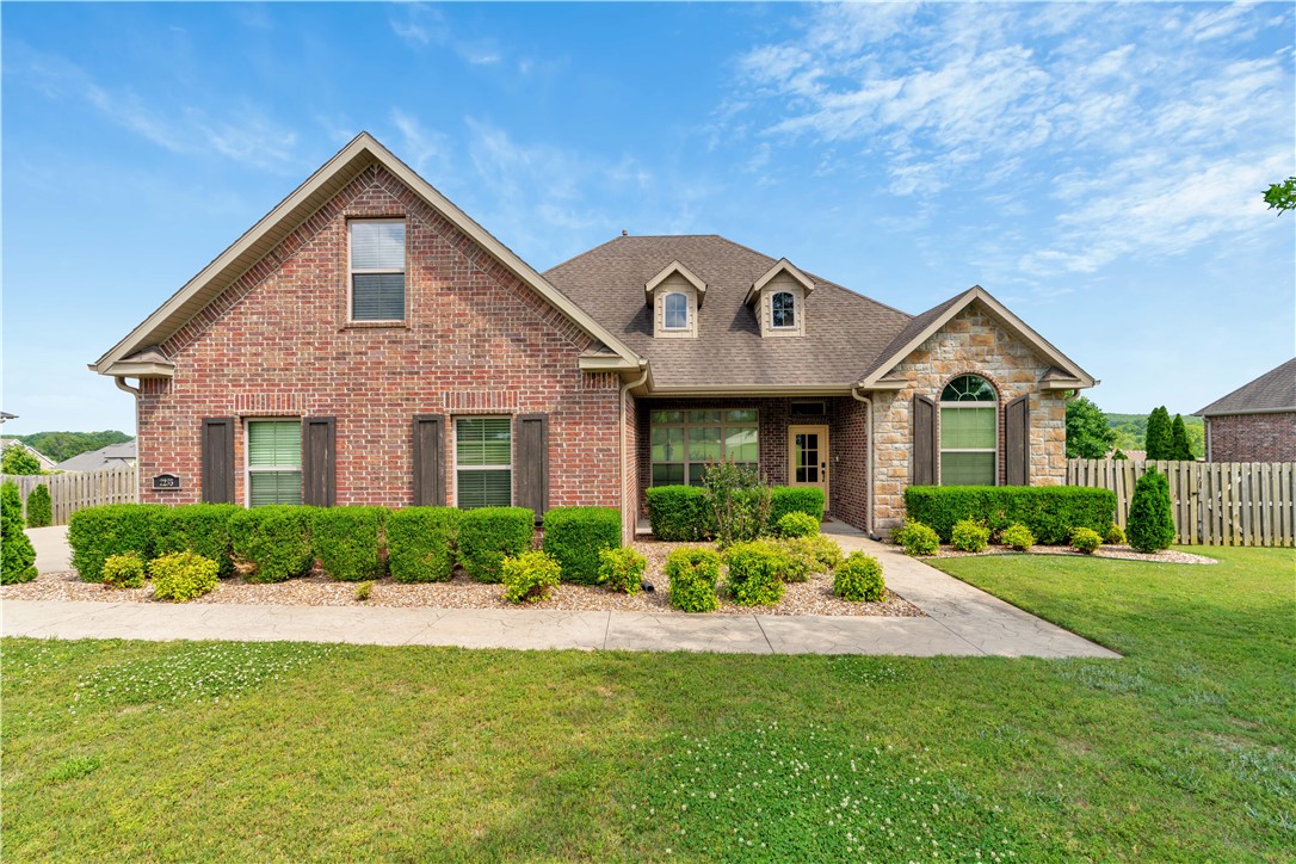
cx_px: 648
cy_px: 432
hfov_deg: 96.7
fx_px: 576
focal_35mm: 16
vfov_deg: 73.7
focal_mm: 16
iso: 125
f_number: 6.3
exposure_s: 1/125
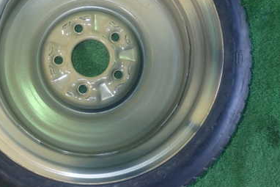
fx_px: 521
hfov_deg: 29.8
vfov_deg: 20.2
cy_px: 56
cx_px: 88
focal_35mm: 67
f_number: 2.8
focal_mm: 7.31
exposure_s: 1/40
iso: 320
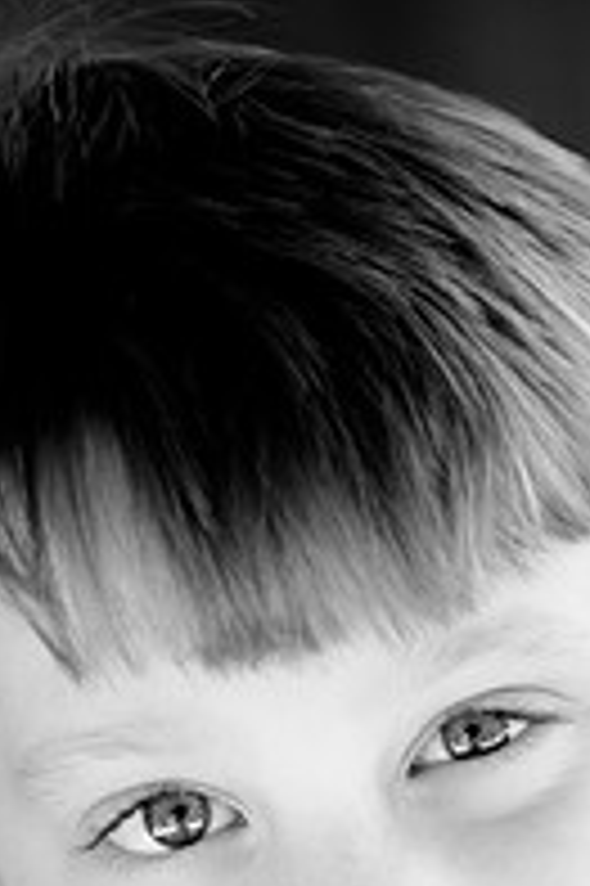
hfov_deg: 8.6
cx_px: 340
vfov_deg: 12.6
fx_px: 3940
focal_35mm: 160
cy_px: 953
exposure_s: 1/800
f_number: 2.8
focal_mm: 70
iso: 400
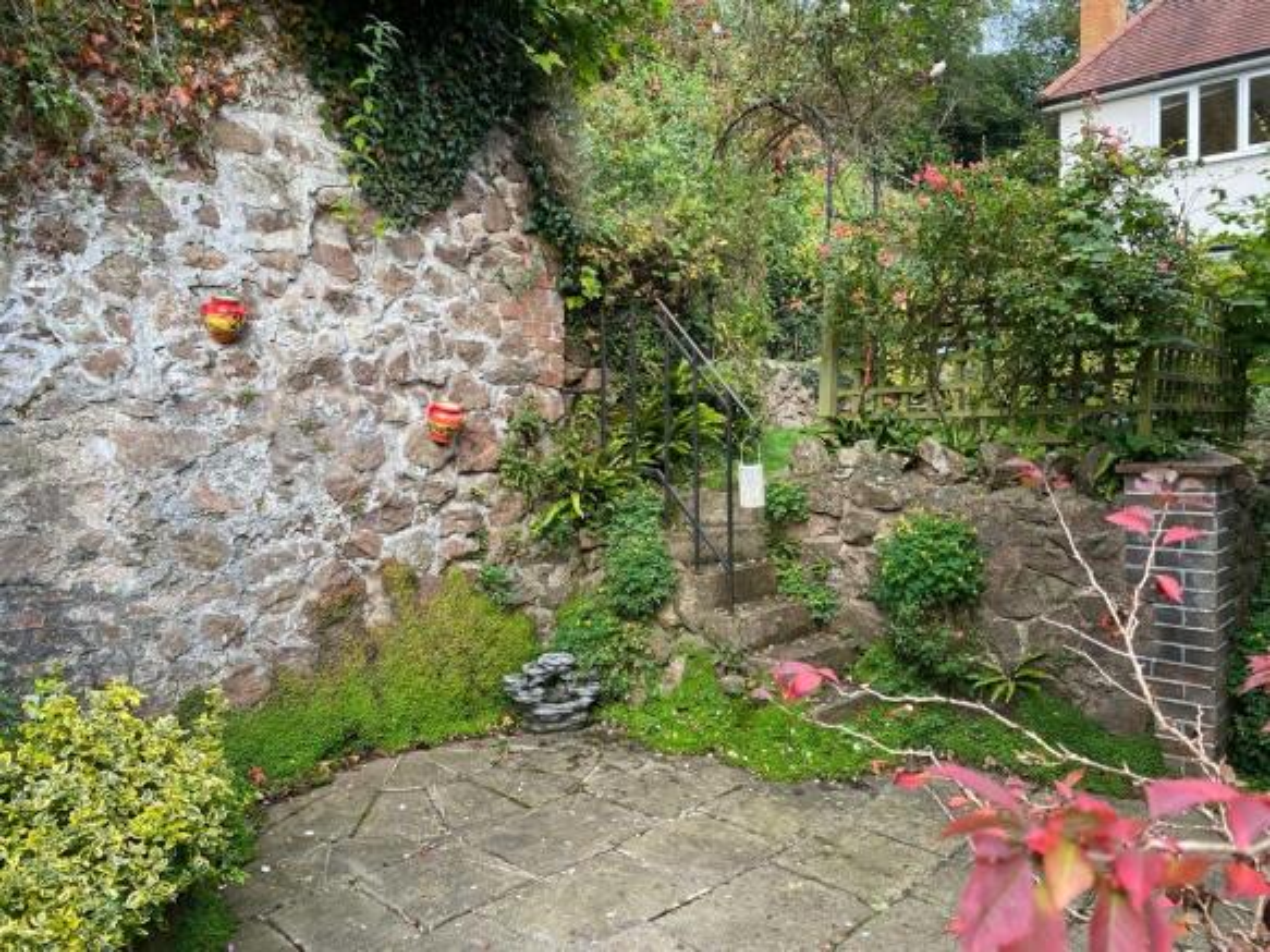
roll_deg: +0.9
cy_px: 476
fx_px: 954
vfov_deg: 53.0
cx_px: 635
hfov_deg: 67.3
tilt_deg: -1.9
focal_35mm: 26
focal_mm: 4.25
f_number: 1.8
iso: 32
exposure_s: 1/129
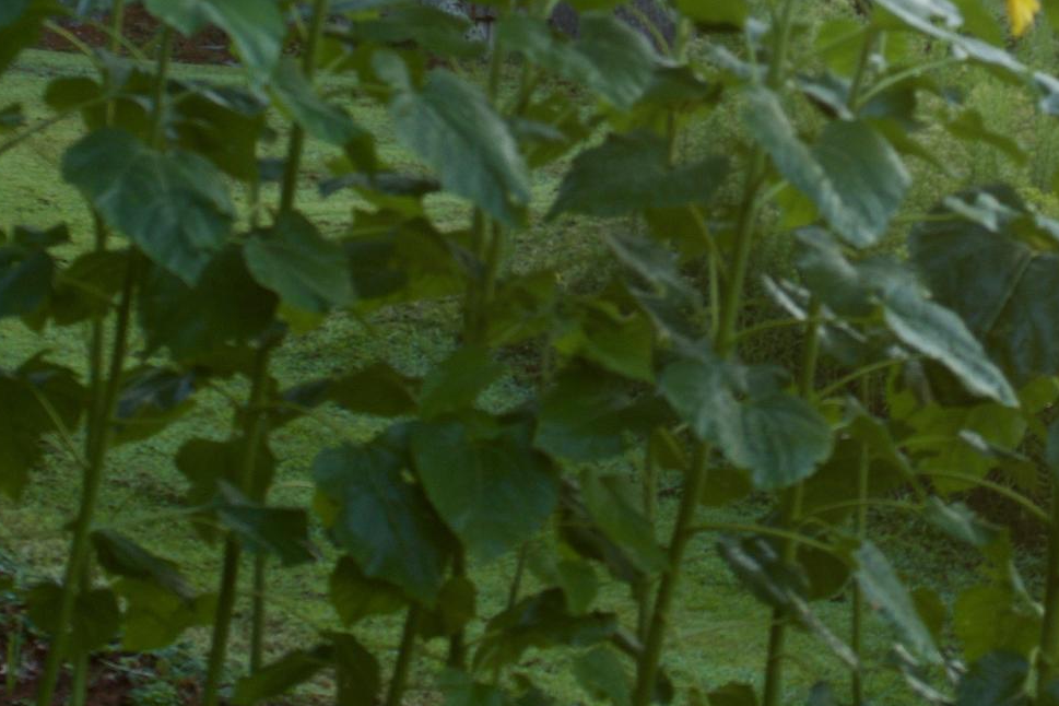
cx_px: 786
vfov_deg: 10.3
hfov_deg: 15.7
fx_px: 3824
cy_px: -291
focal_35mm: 130
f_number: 4.5
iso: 200
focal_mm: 42
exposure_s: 1/160
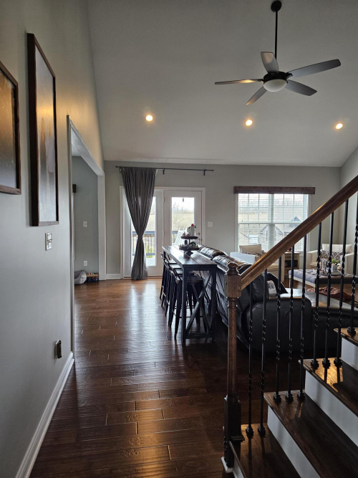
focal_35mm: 23
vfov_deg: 73.9
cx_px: 179
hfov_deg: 58.9
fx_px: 317
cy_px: 239
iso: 200
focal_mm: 6.3
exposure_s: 1/120
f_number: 1.7
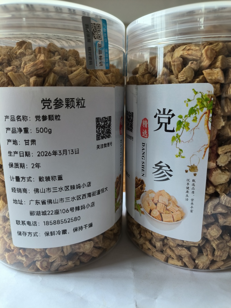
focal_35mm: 23
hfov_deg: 58.9
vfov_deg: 73.9
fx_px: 204
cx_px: 116
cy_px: 154
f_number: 1.79
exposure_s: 1/100
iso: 80
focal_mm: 4.69
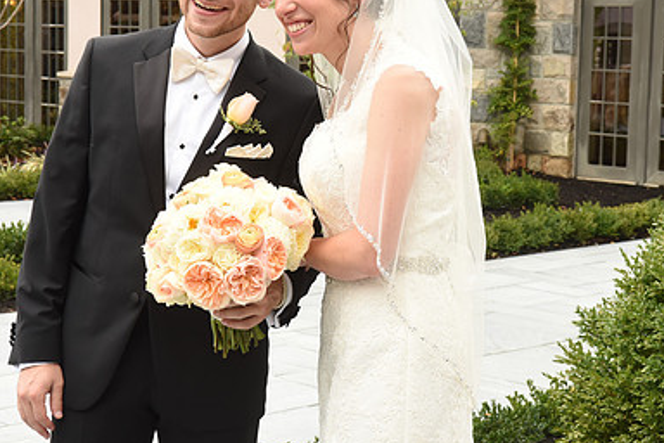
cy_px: 150
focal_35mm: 83
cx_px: 387
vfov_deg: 16.4
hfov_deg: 24.4
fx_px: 1531
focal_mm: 55
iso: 1000
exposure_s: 1/200
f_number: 10
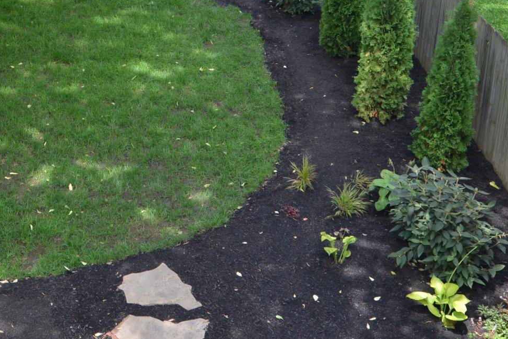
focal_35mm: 59
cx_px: 106
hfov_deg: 33.0
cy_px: -35
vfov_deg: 21.8
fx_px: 833
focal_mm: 19
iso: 200
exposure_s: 1/200
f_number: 7.1
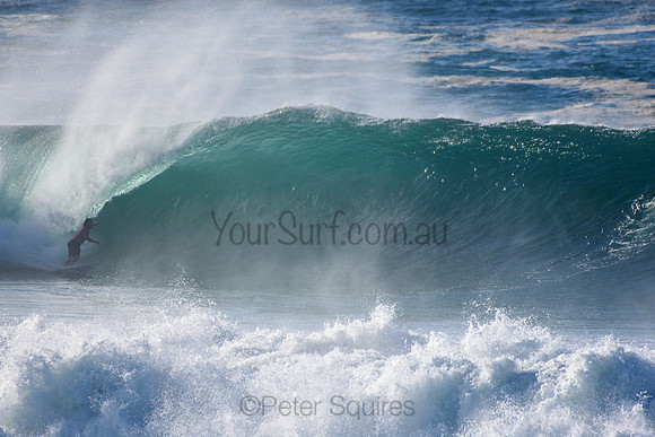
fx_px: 13648
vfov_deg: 1.8
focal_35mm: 750
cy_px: 218
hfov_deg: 2.7
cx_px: 328
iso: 250
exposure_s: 1/2000
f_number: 5.6
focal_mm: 500
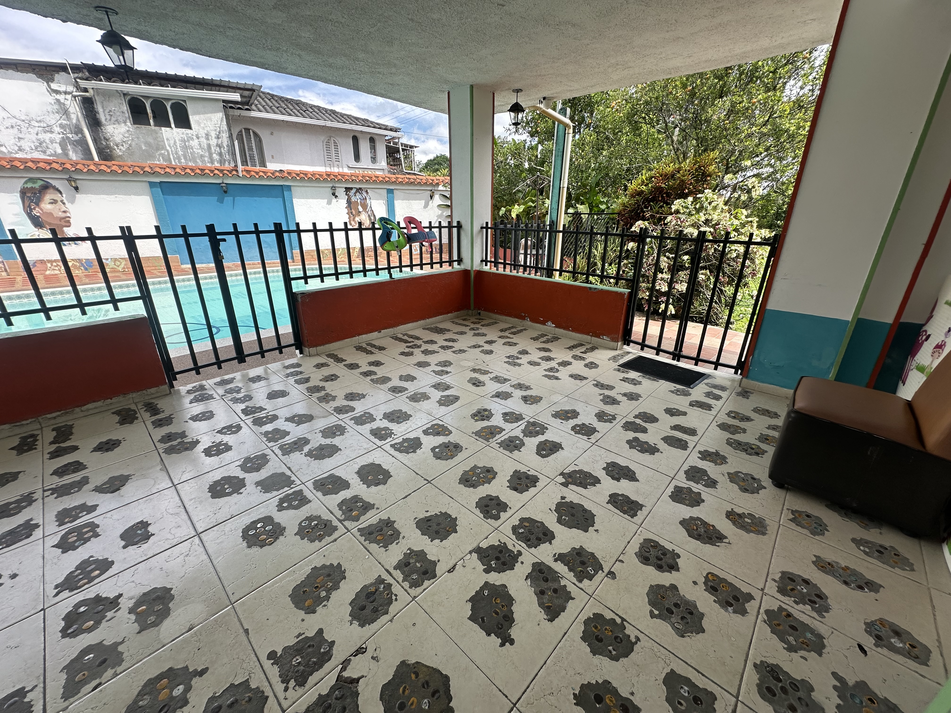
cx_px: 476
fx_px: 385
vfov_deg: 85.7
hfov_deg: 102.1
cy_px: 356
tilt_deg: -20.1
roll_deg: -1.1
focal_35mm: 14
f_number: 2.2
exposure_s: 1/535
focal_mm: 2.22
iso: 40
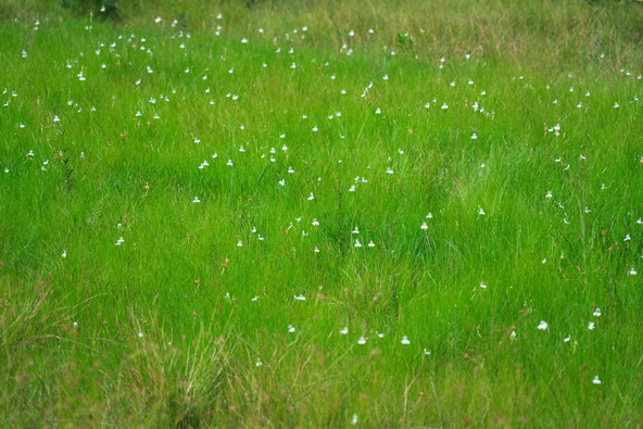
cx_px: 322
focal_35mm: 105
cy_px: 214
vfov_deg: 13.0
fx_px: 1876
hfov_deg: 19.5
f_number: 4
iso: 100
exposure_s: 1/1000
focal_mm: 105
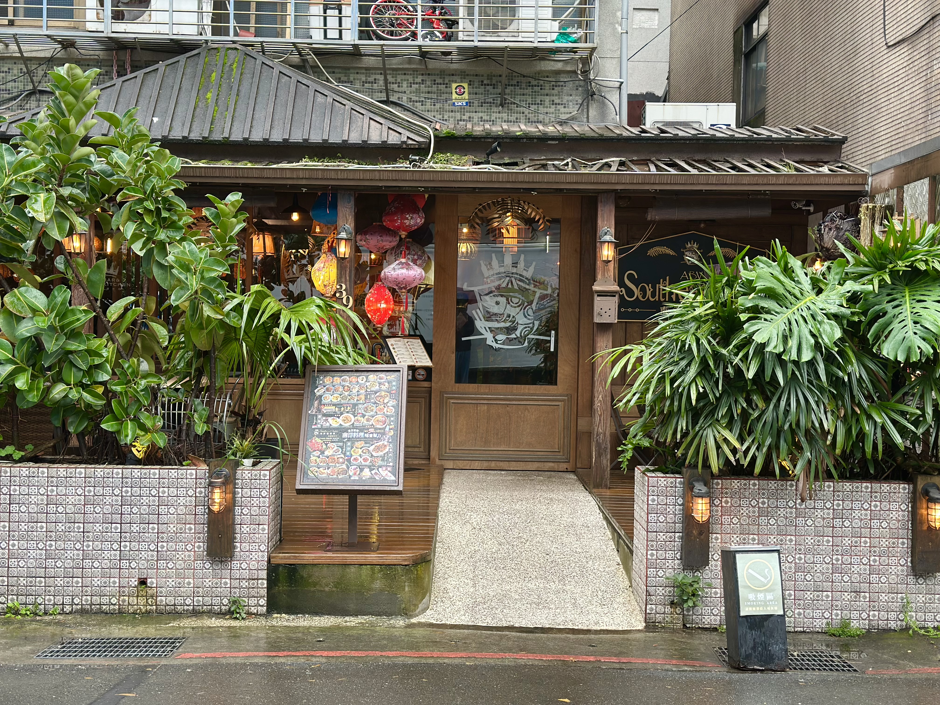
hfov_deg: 39.7
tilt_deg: -2.2
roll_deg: -1.1
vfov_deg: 30.3
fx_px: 1303
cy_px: 352
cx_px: 470
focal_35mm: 48
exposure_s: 1/61
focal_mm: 6.86
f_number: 1.78
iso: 125
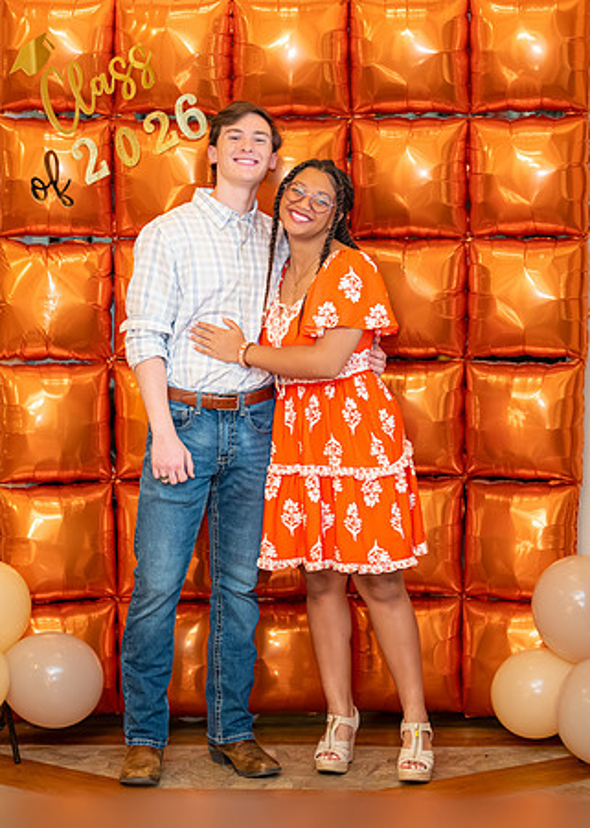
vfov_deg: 22.8
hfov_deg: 16.4
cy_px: 421
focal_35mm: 87
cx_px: 303
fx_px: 2047
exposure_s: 1/400
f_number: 1.2
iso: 1000
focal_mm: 50
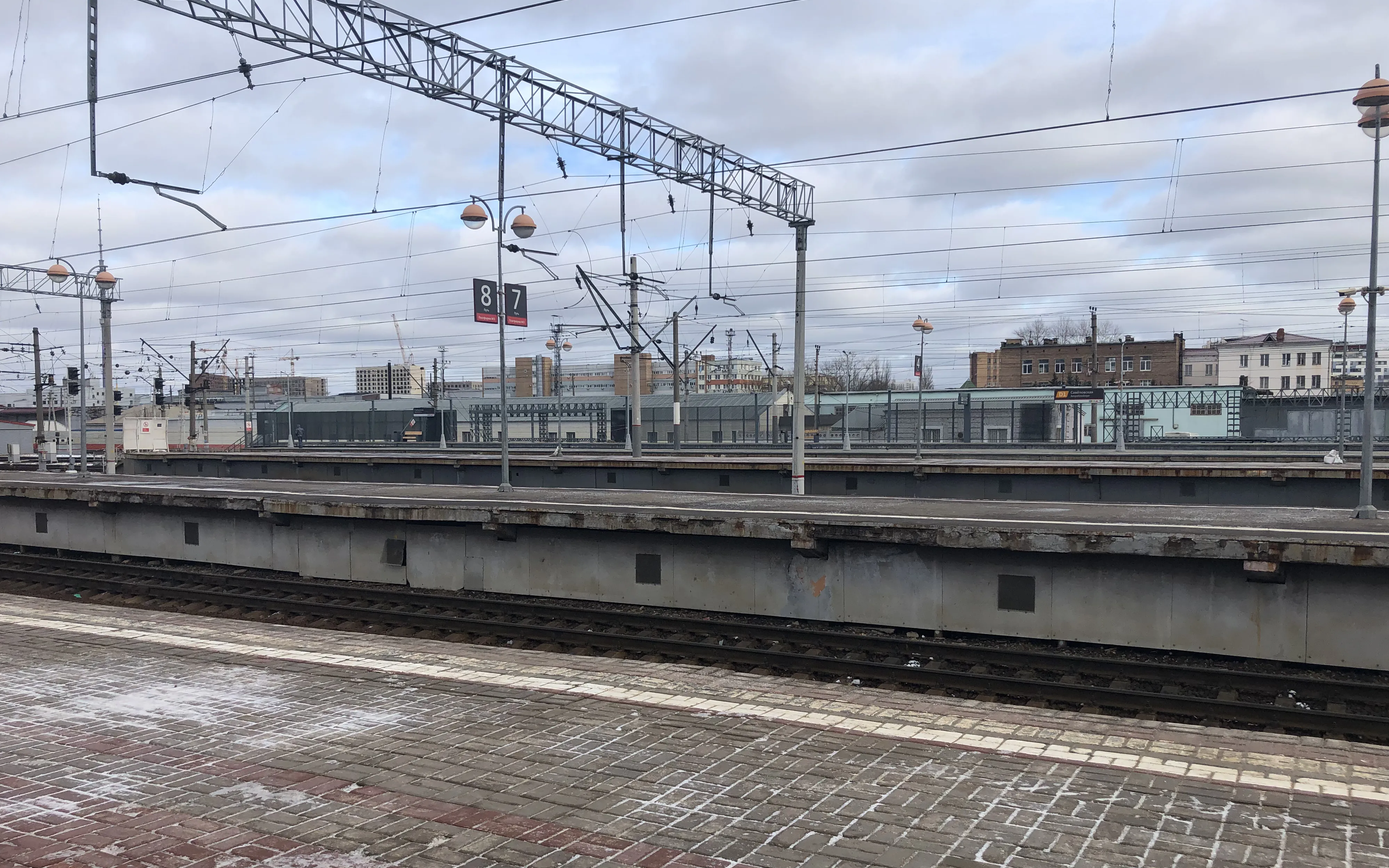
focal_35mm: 30
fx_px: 1136
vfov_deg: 41.7
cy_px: 503
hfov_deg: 62.9
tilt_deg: -5.2
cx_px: 696
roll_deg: -0.3
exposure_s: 1/852
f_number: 1.8
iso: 20
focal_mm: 3.99
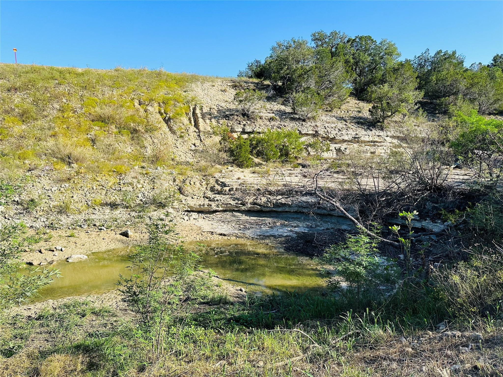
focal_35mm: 24
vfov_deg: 56.8
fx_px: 349
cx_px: 252
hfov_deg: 71.6
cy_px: 188
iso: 80
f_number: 1.78
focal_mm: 6.86
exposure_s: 1/2660
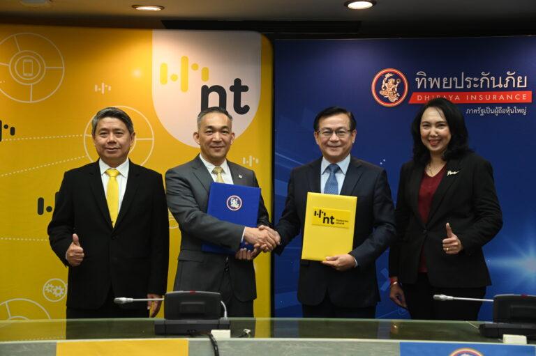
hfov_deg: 32.4
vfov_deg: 21.9
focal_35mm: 62
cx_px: 268
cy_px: 178
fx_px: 922
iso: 2500
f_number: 5
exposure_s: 1/125
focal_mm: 62
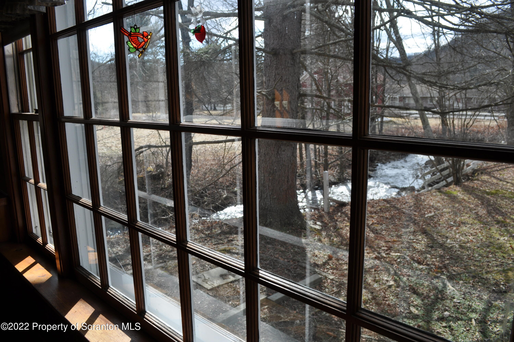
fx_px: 385
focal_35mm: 27
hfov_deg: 67.4
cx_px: 257
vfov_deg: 47.8
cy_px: 171
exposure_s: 1/250
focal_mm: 18
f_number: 8
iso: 200
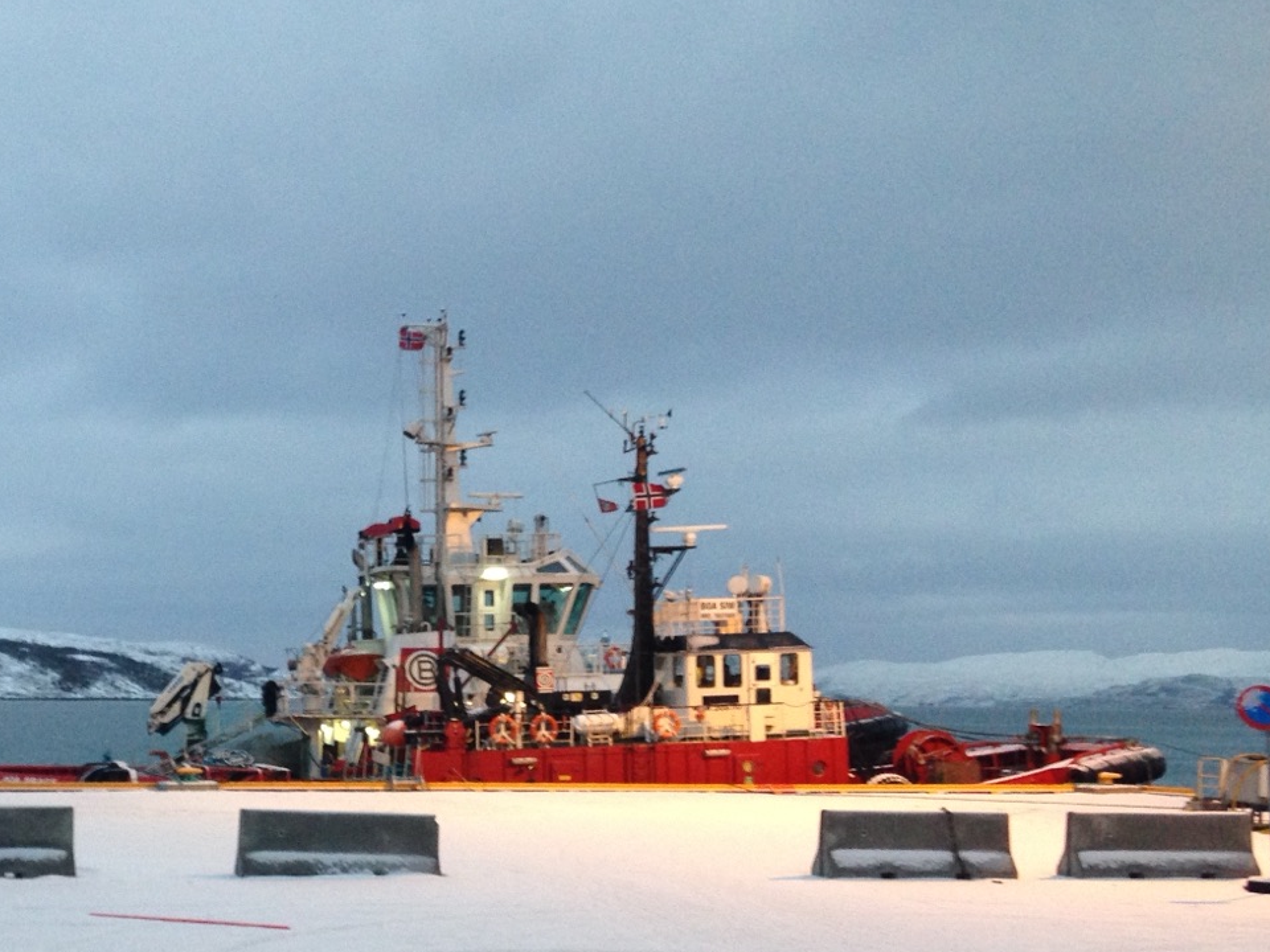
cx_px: 224
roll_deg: -0.9
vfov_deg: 26.4
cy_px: 644
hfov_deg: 33.7
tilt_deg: +0.2
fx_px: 2018
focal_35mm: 55
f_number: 2.4
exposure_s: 1/20
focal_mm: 4.12
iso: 160
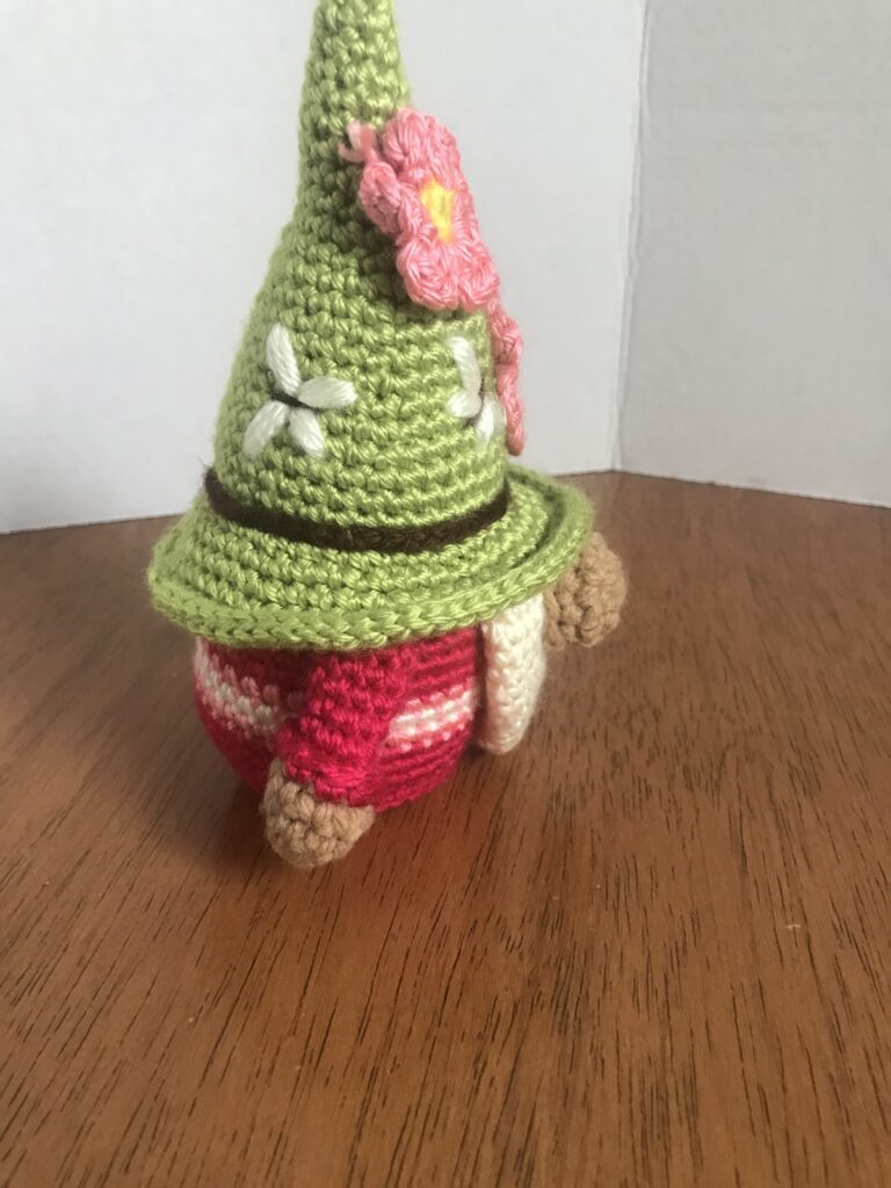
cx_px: 446
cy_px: 594
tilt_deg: -25.4
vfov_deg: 63.4
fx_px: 961
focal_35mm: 28
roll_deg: +0.4
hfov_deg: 49.7
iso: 40
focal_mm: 3.99
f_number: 1.8
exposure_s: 1/17
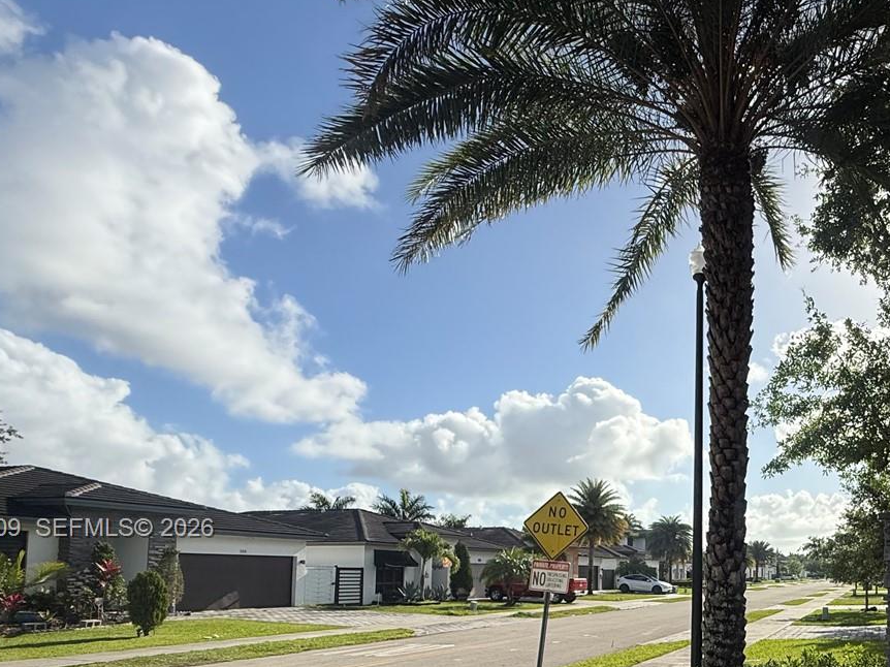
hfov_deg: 61.5
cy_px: 530
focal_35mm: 26
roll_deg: -0.4
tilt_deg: +4.8
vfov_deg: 50.0
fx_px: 668
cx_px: 719
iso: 50
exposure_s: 1/3663
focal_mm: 2.22
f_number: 2.2
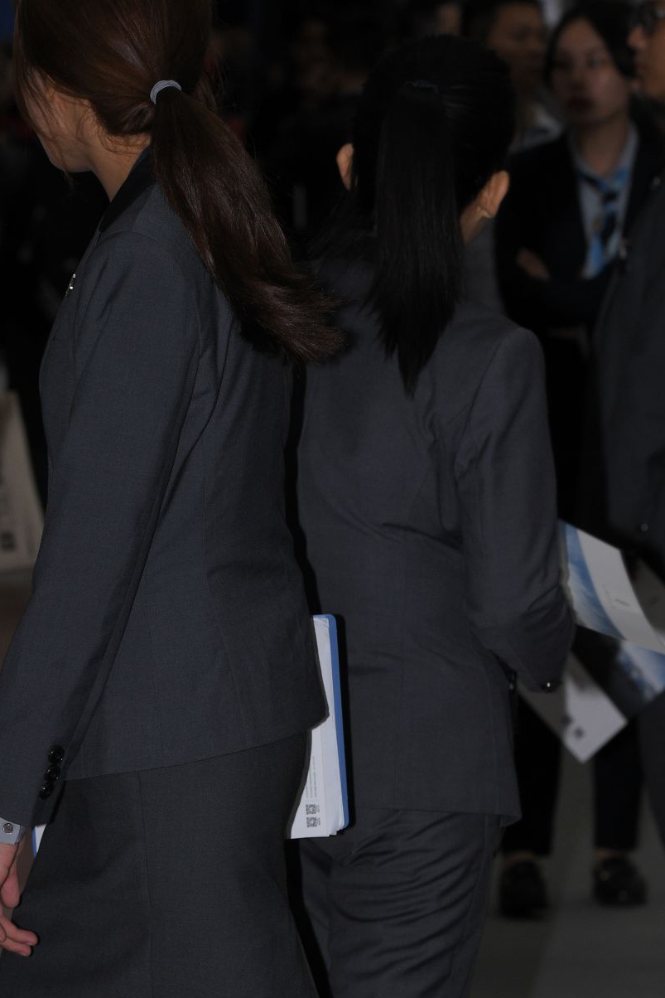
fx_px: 8143
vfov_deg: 7.0
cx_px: 158
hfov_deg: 4.7
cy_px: 677
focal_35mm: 294
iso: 400
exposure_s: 1/200
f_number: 7.1
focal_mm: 130
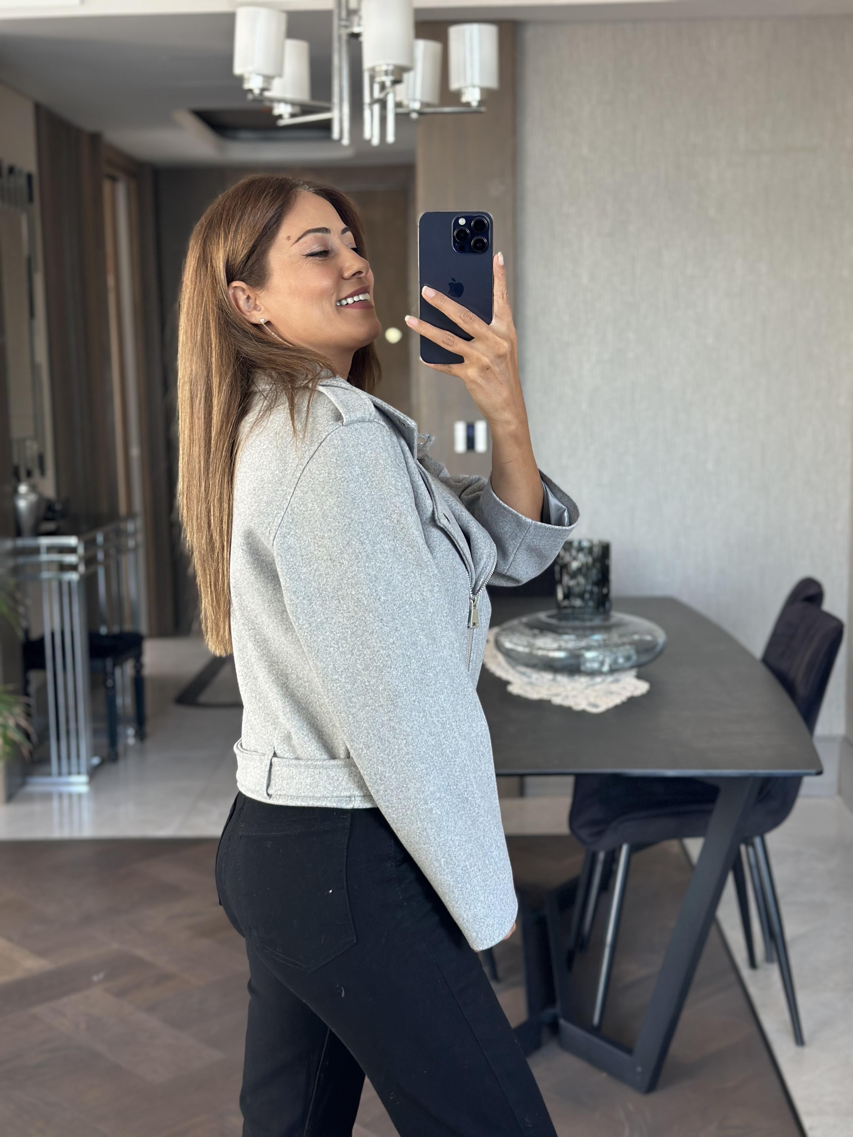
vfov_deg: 39.7
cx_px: 426
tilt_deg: -15.8
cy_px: 568
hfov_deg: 30.3
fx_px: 1577
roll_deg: +1.9
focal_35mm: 48
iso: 125
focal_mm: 6.86
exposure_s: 1/60
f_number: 1.78
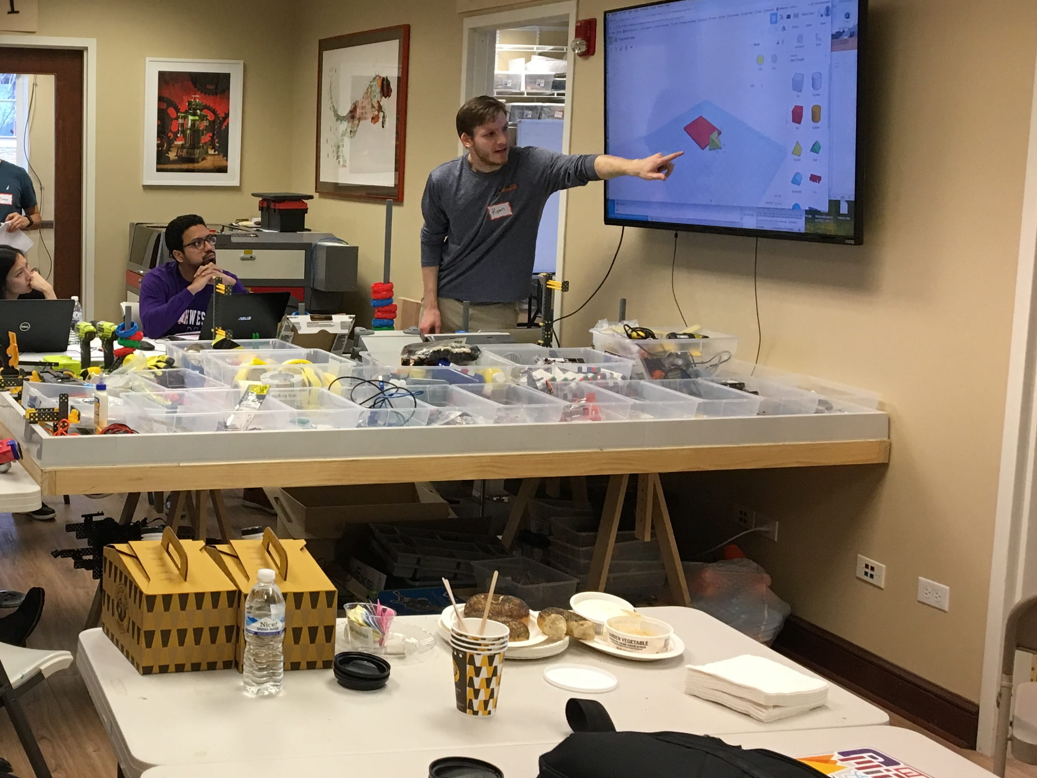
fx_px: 1498
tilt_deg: -6.9
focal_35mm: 50
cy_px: 339
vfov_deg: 29.1
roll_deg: -1.7
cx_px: 165
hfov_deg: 36.5
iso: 40
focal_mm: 4.15
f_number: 2.2
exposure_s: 1/30
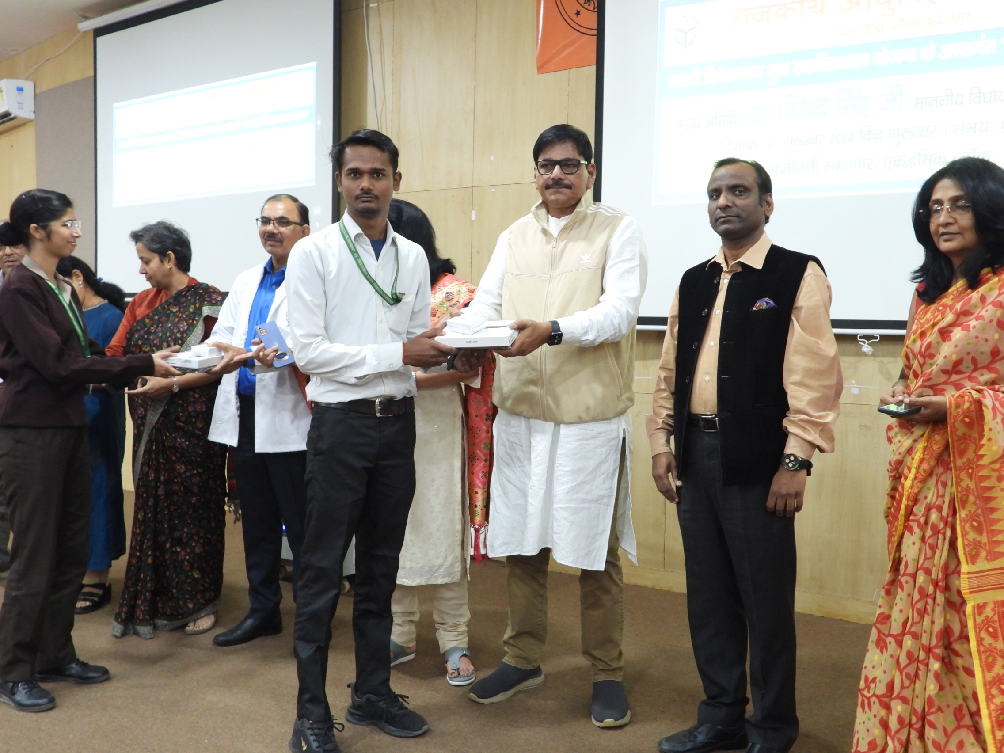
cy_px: 376
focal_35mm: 32
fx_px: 928
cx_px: 502
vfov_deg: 44.2
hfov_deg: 56.8
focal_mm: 5.8
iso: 400
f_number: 3.2
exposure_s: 1/13
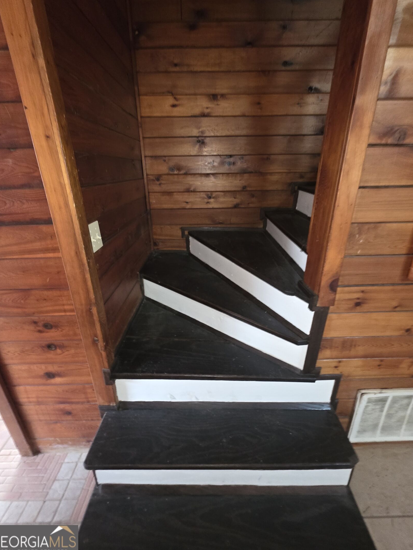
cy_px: 258
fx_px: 223
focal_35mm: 14
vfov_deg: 101.9
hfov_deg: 85.7
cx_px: 212
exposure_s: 1/8.75
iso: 1250
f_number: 1.9
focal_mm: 2.2
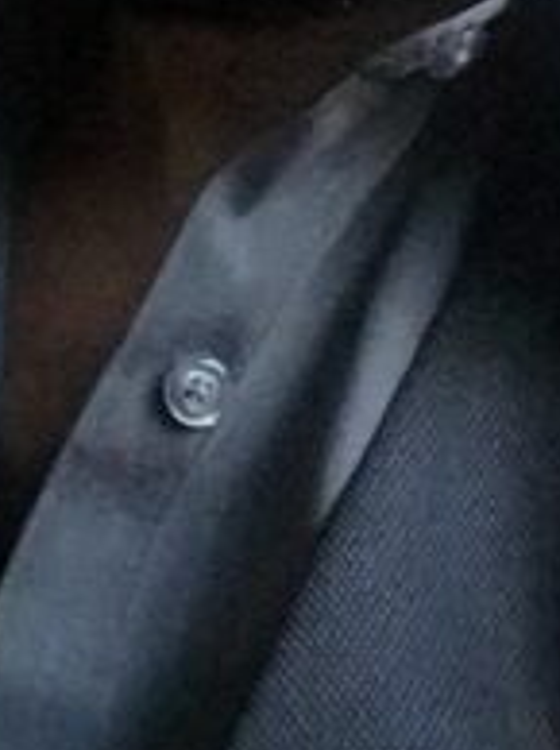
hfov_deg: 11.1
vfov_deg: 14.0
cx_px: 4
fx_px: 2854
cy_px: -402
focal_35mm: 132
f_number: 2.2
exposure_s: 1/33
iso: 200
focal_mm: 2.67
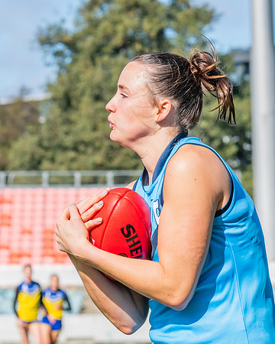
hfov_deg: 4.6
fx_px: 3400
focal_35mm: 334
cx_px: 106
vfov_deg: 5.8
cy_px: 104
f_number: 13
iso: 800
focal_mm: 170
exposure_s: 1/1250
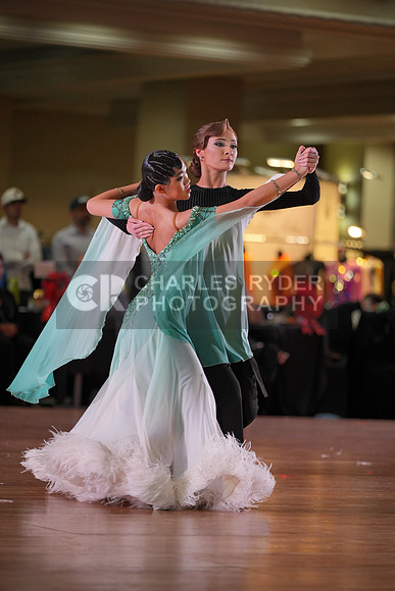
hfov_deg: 7.9
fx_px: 2845
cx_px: 198
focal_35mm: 173
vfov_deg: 11.9
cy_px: 296
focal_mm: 173
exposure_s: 1/400
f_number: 2.8
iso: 800
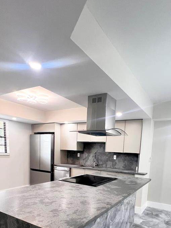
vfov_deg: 68.3
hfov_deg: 58.9
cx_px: 87
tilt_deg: -9.3
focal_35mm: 23
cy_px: 175
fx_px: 151
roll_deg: -1.6
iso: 160
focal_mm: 1.57
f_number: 1.8
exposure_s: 1/120
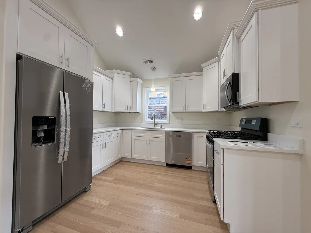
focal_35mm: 14
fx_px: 126
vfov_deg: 85.7
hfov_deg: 102.1
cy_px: 116
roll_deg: -1.1
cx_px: 156
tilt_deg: +0.9
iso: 125
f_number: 2.2
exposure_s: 1/120
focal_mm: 2.22
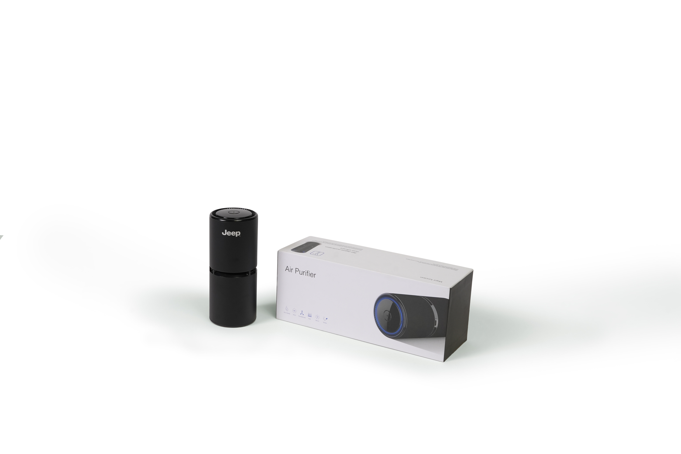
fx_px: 757
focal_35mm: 40
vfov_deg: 33.4
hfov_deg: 48.5
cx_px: 340
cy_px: 227
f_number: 11
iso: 800
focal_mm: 40
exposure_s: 1/60
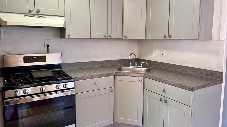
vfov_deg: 42.8
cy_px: 56
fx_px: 163
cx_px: 115
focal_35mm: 27
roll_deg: -0.4
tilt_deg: -6.2
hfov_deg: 69.9
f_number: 1.78
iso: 200
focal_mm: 6.76
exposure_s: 1/120
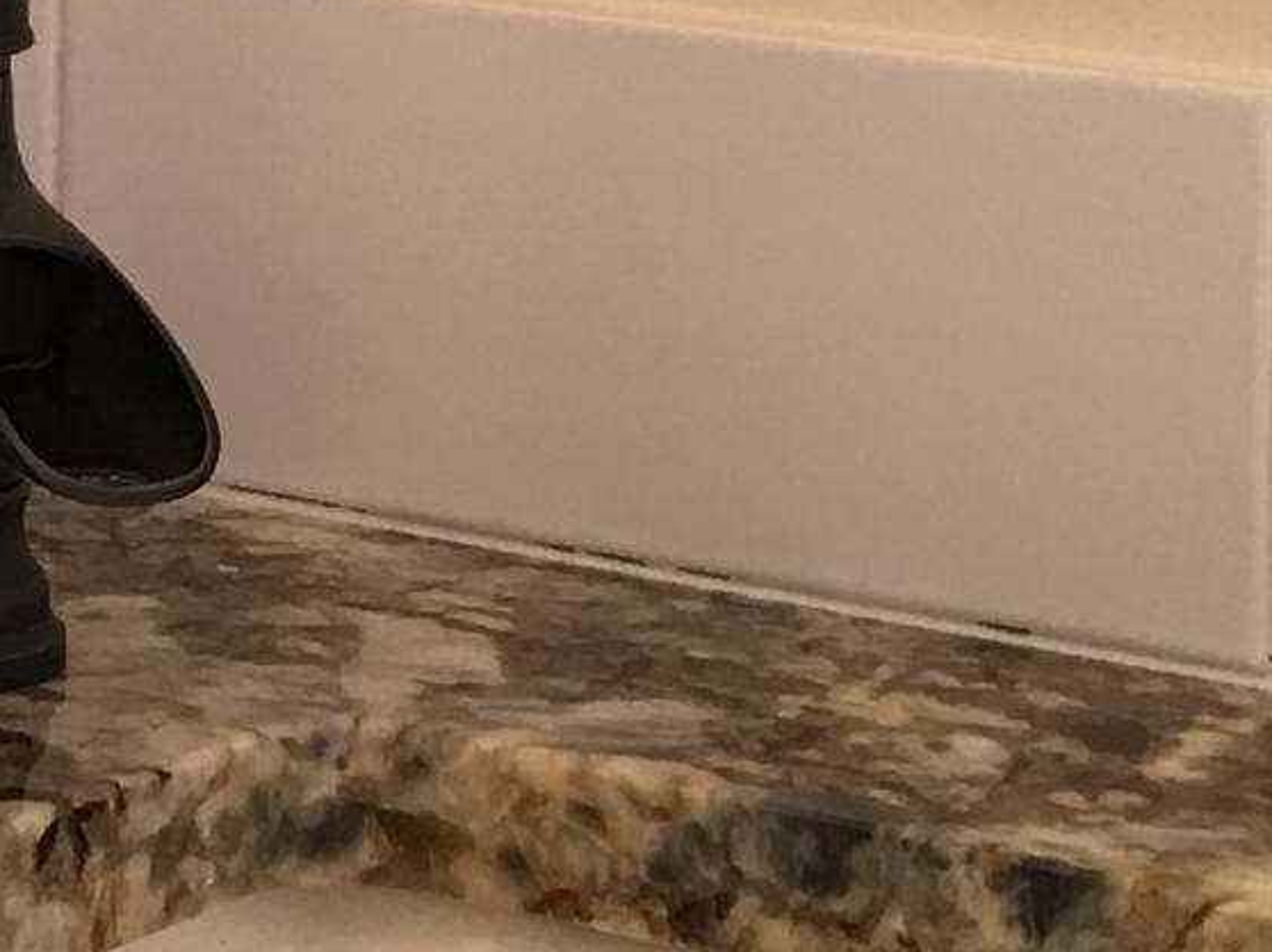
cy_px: -415
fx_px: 5730
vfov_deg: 9.3
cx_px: -1361
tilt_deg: -4.0
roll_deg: -0.1
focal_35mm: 156
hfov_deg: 11.3
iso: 25
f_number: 2.2
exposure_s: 1/15
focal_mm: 4.15
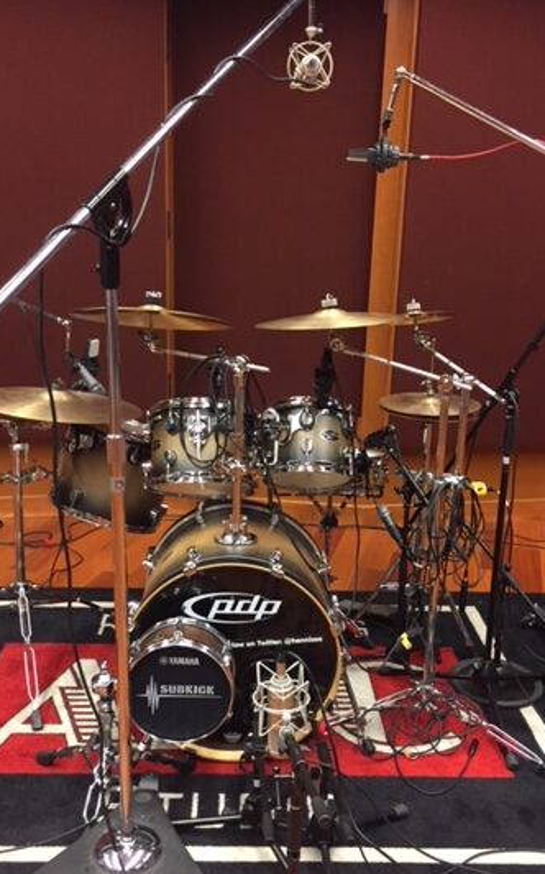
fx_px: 880
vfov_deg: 52.7
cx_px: 258
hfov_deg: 34.4
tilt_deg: -16.4
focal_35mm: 37
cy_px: 472
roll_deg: -1.9
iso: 250
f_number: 2.2
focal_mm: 4.15
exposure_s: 1/24
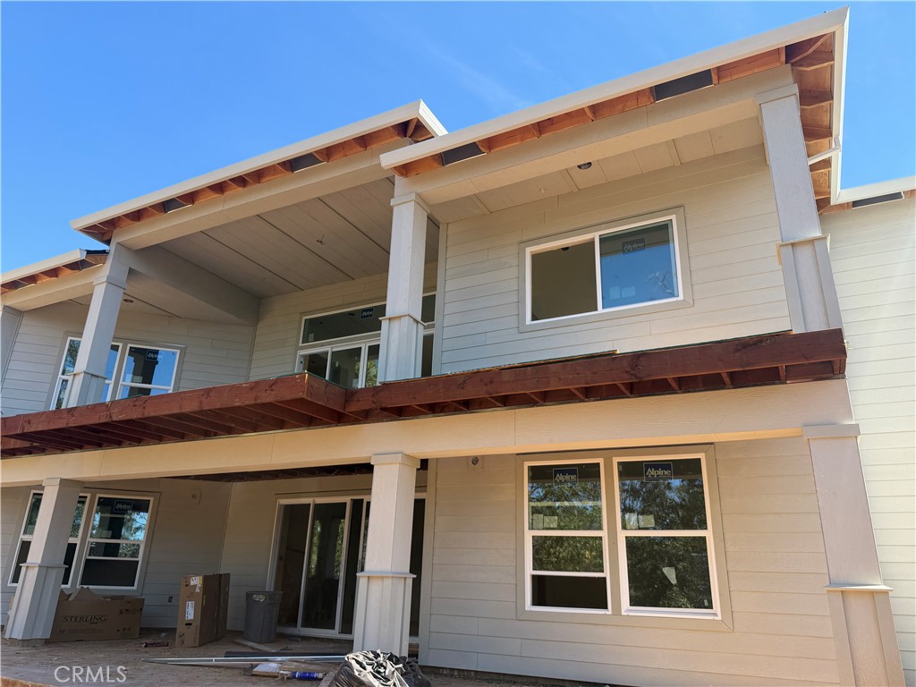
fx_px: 635
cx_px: 458
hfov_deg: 71.6
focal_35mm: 24
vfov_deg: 56.8
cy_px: 344
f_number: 1.78
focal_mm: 6.76
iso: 80
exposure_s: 1/1122
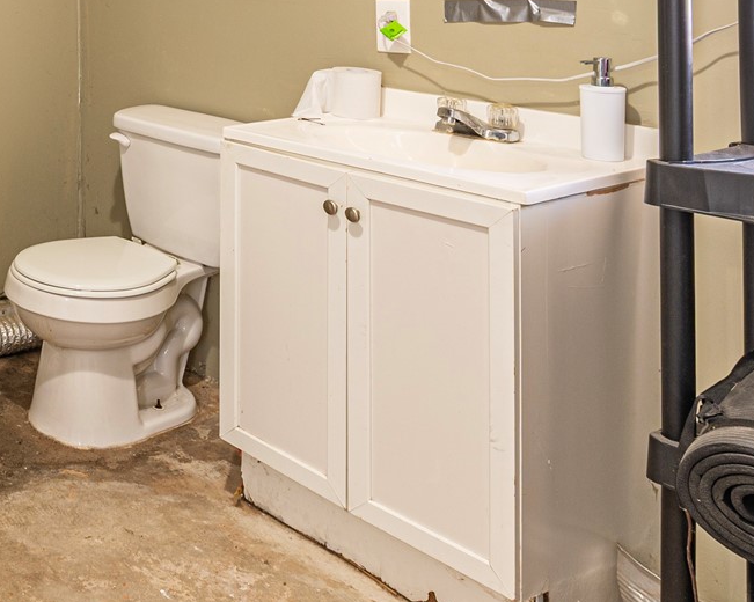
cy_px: -65
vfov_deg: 28.9
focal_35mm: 47
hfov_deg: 31.2
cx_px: -212
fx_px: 1048
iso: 100
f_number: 9
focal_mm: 15
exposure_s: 1.6
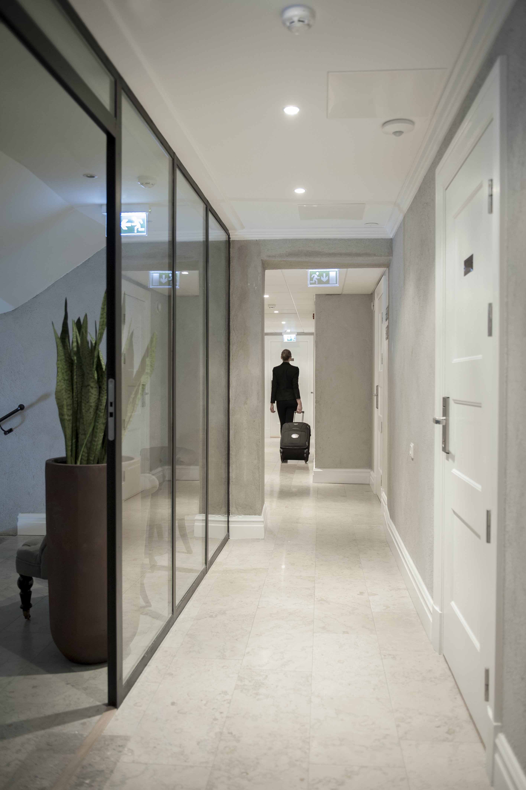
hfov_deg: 44.9
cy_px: 395
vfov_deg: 63.7
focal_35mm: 29
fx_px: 636
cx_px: 263
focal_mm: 29
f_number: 2.8
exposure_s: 1/10
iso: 640
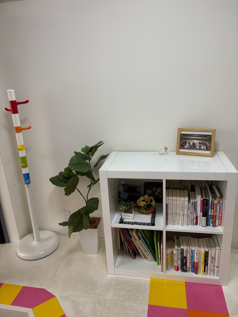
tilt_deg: -18.8
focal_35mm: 26
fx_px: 238
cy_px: 158
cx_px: 119
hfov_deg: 53.1
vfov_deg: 67.3
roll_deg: +2.4
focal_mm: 5.96
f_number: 1.6
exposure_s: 1/60
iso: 80
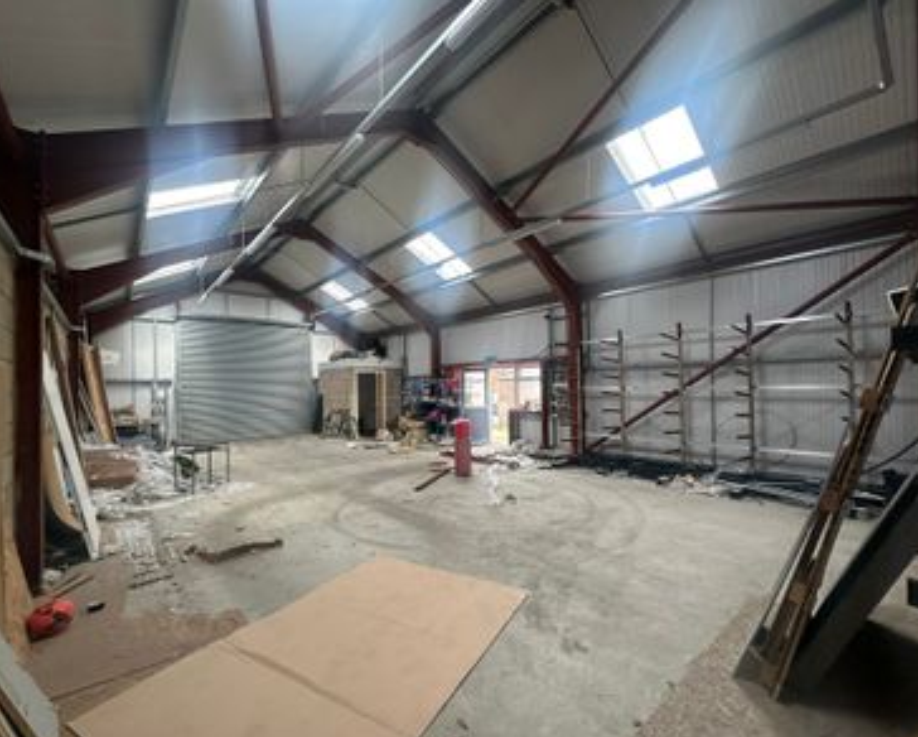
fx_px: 408
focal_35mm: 15
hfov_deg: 96.7
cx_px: 477
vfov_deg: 84.1
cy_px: 376
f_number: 2.2
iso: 125
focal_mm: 2.22
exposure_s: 1/99
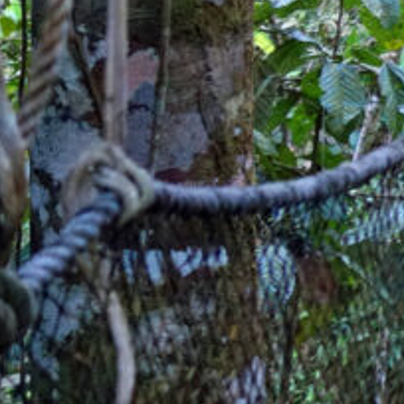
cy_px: -188
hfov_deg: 7.9
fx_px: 2760
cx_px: 899
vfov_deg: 8.2
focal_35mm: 209
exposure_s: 1/30
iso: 800
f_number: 3.2
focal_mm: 18.23
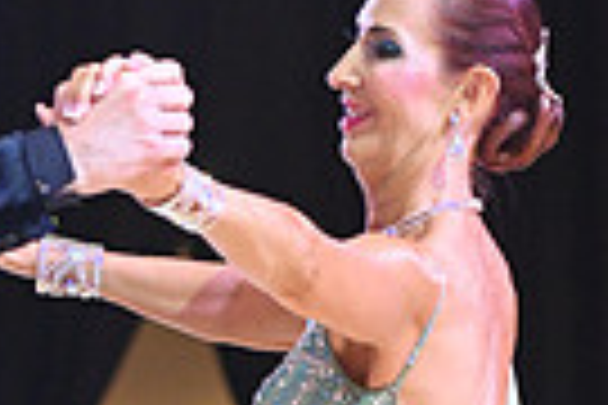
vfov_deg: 3.3
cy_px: 1026
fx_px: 6907
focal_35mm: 409
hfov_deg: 5.0
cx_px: 79
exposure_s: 1/320
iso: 2500
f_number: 4
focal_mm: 95
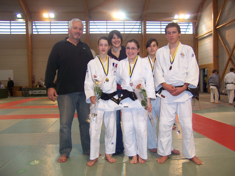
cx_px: 118
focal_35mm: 33
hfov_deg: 55.4
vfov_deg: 42.9
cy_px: 88
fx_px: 224
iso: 80
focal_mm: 5.5
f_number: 2.8
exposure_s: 1/60
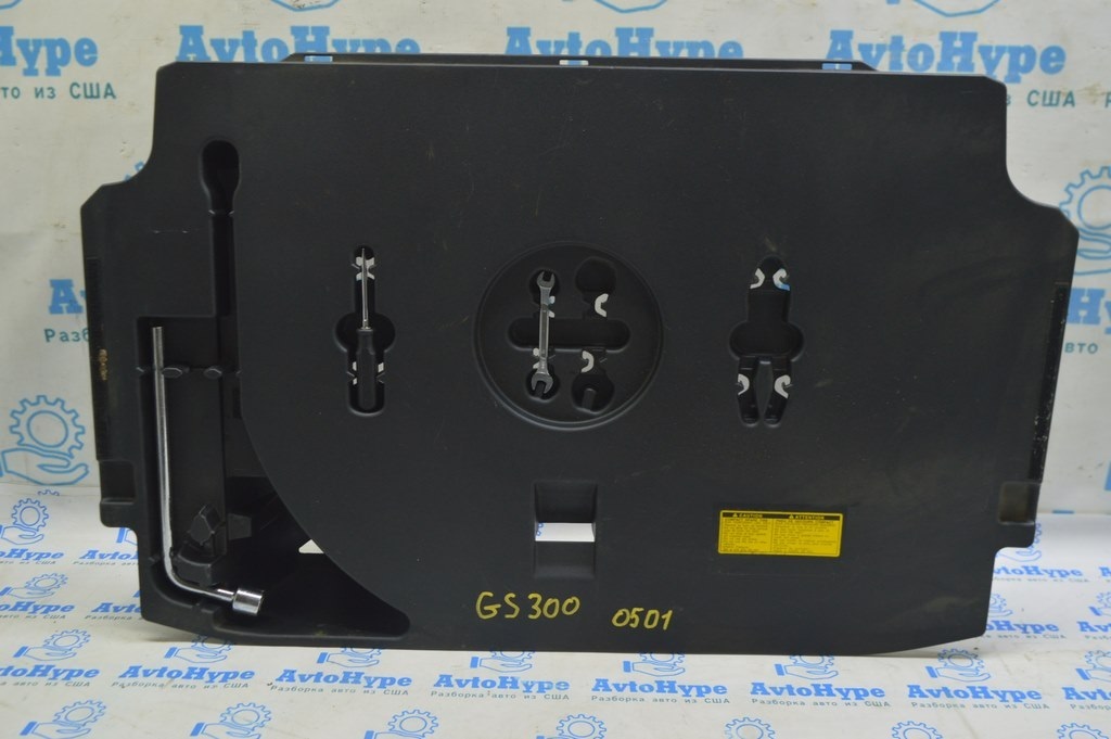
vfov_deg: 36.8
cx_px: 556
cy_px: 370
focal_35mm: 36
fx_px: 1110
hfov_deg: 53.2
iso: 400
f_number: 5.6
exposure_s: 1/20
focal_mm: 24
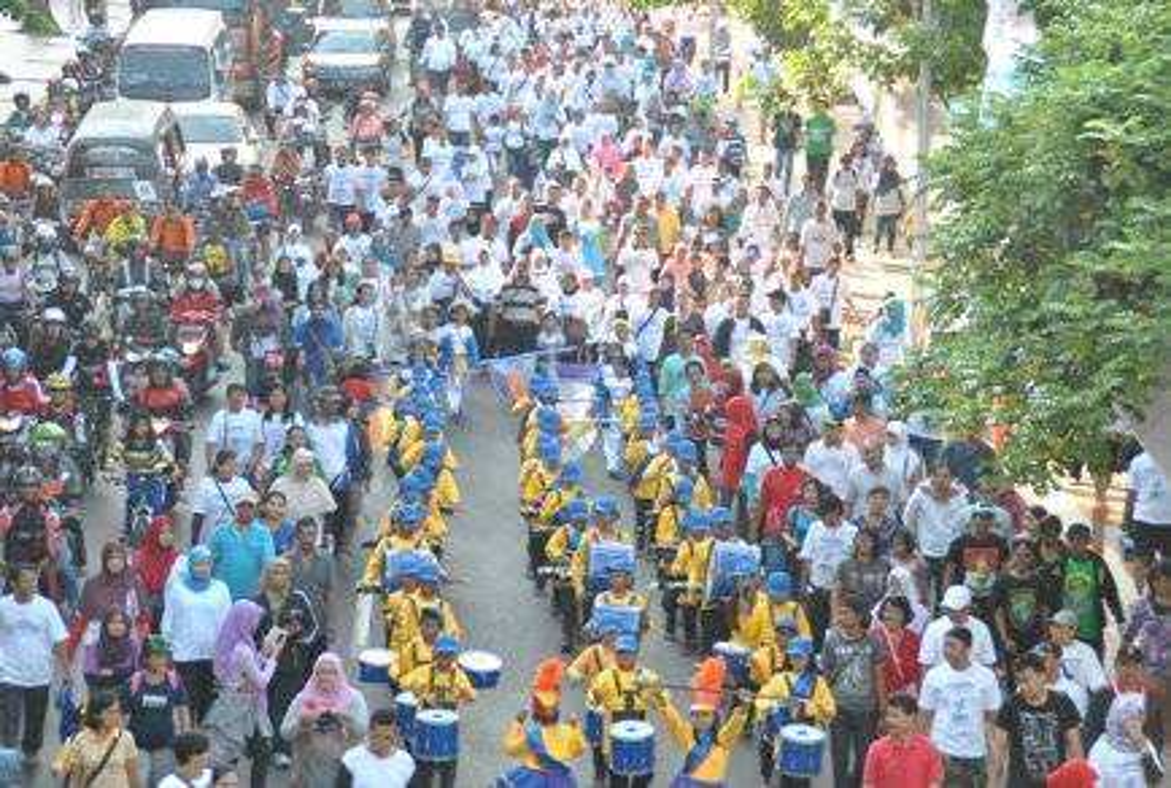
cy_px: 394
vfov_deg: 10.7
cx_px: 586
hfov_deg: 15.8
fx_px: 4208
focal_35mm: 129
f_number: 5.6
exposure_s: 1/500
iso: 1600
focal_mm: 86
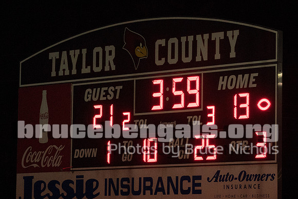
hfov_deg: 11.2
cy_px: 97
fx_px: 1515
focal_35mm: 183
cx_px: 213
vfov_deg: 7.5
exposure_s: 1/1000
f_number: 2.8
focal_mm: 107
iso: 12800
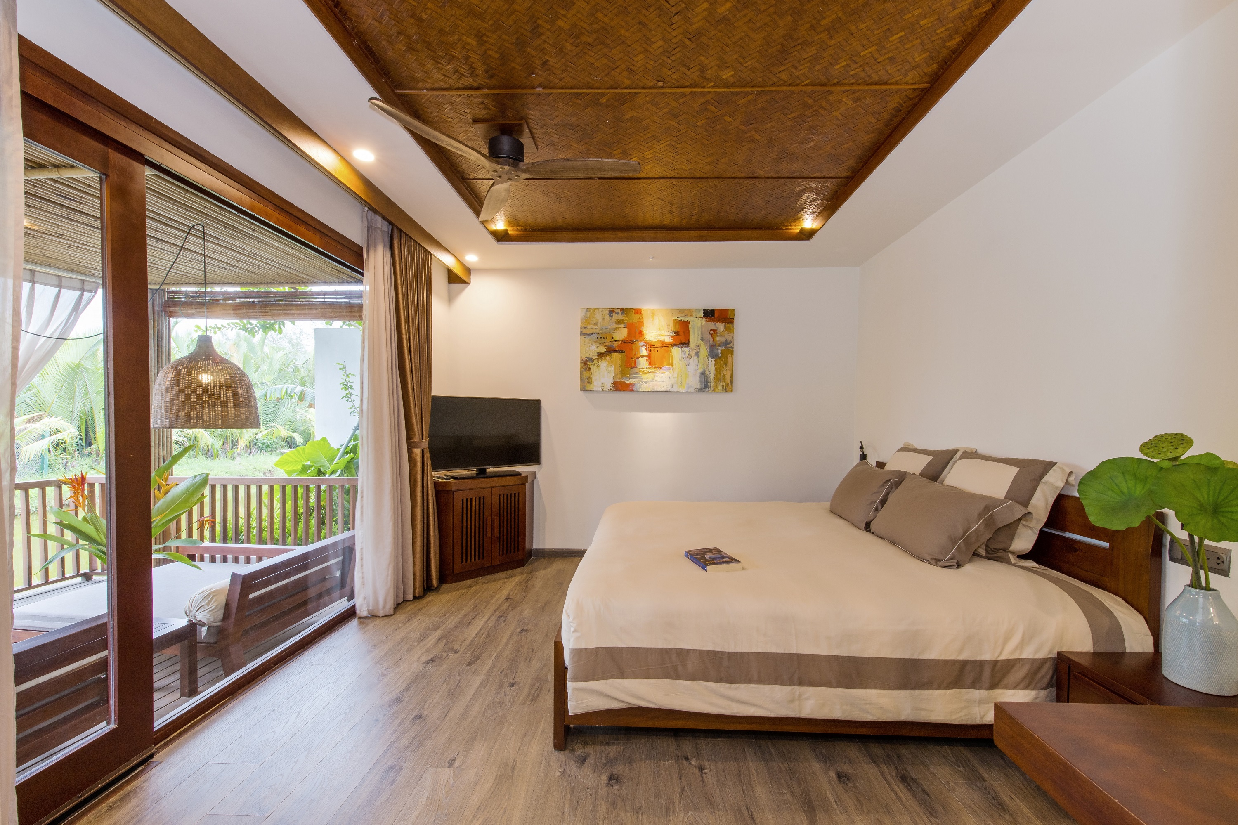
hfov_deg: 104.3
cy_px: 412
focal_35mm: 14
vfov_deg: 81.2
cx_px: 619
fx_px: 481
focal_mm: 14
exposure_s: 1/1.25
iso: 160
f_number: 14
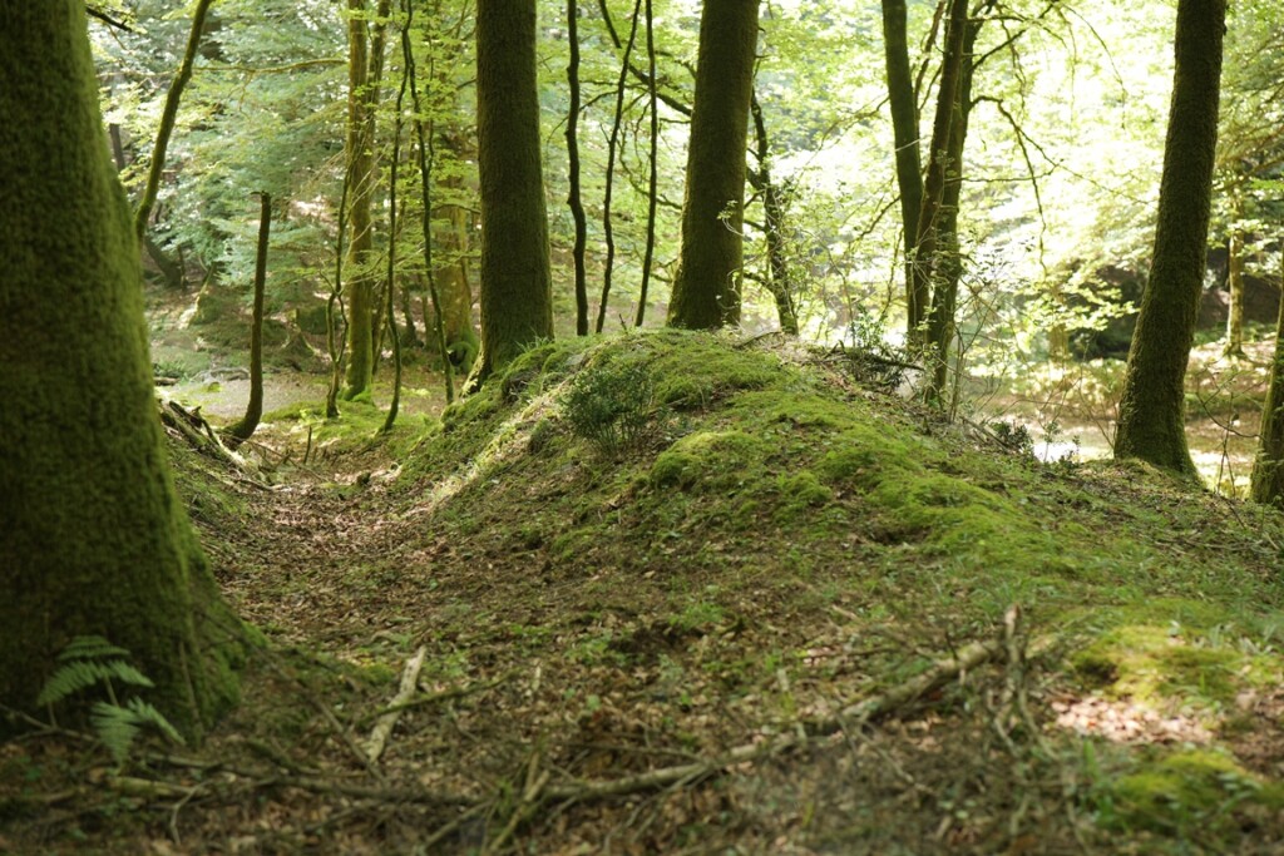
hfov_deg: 39.6
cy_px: 428
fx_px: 1783
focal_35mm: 50
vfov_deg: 27.0
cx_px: 642
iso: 800
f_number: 2.8
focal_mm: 50
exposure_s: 1/100
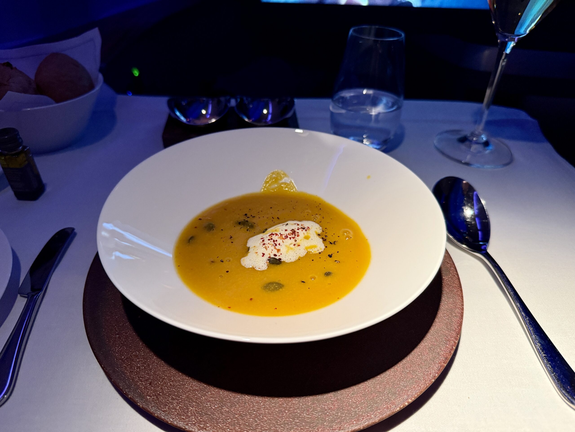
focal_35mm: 24
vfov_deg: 56.8
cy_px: 216
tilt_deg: -34.4
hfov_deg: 71.6
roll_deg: -1.8
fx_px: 399
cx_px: 288
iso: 400
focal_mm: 6.76
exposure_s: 1/57
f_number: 1.78
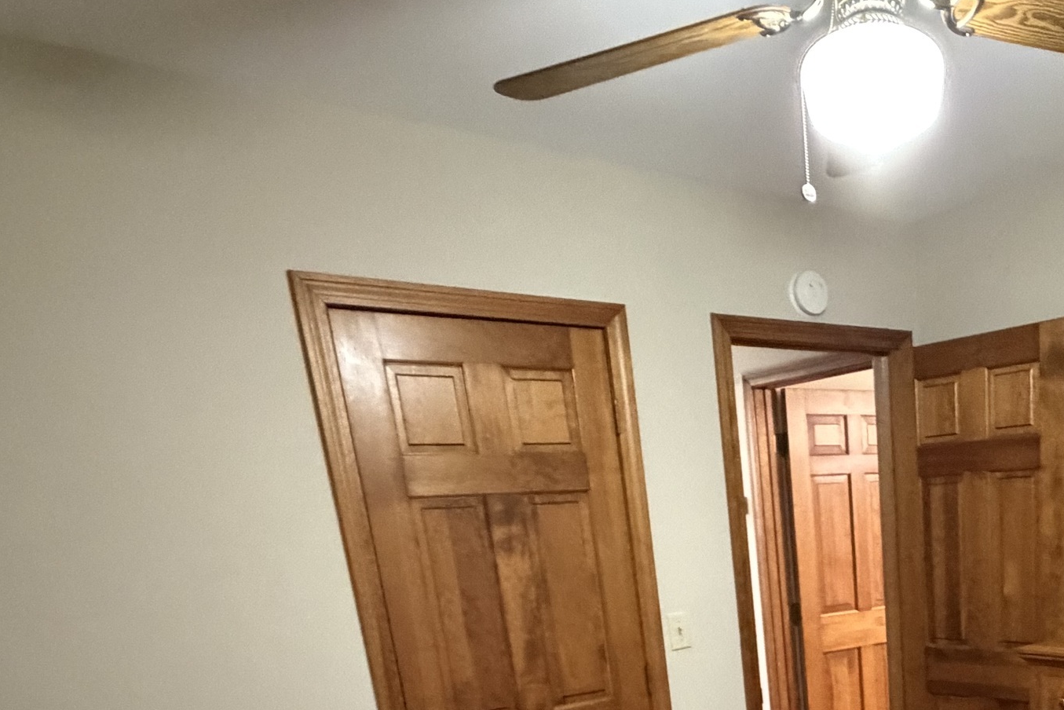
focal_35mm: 33
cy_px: 787
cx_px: 878
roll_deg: +3.6
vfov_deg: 34.4
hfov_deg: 52.8
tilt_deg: -16.5
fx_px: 975
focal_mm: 2.22
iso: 1250
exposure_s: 1/60
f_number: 2.2
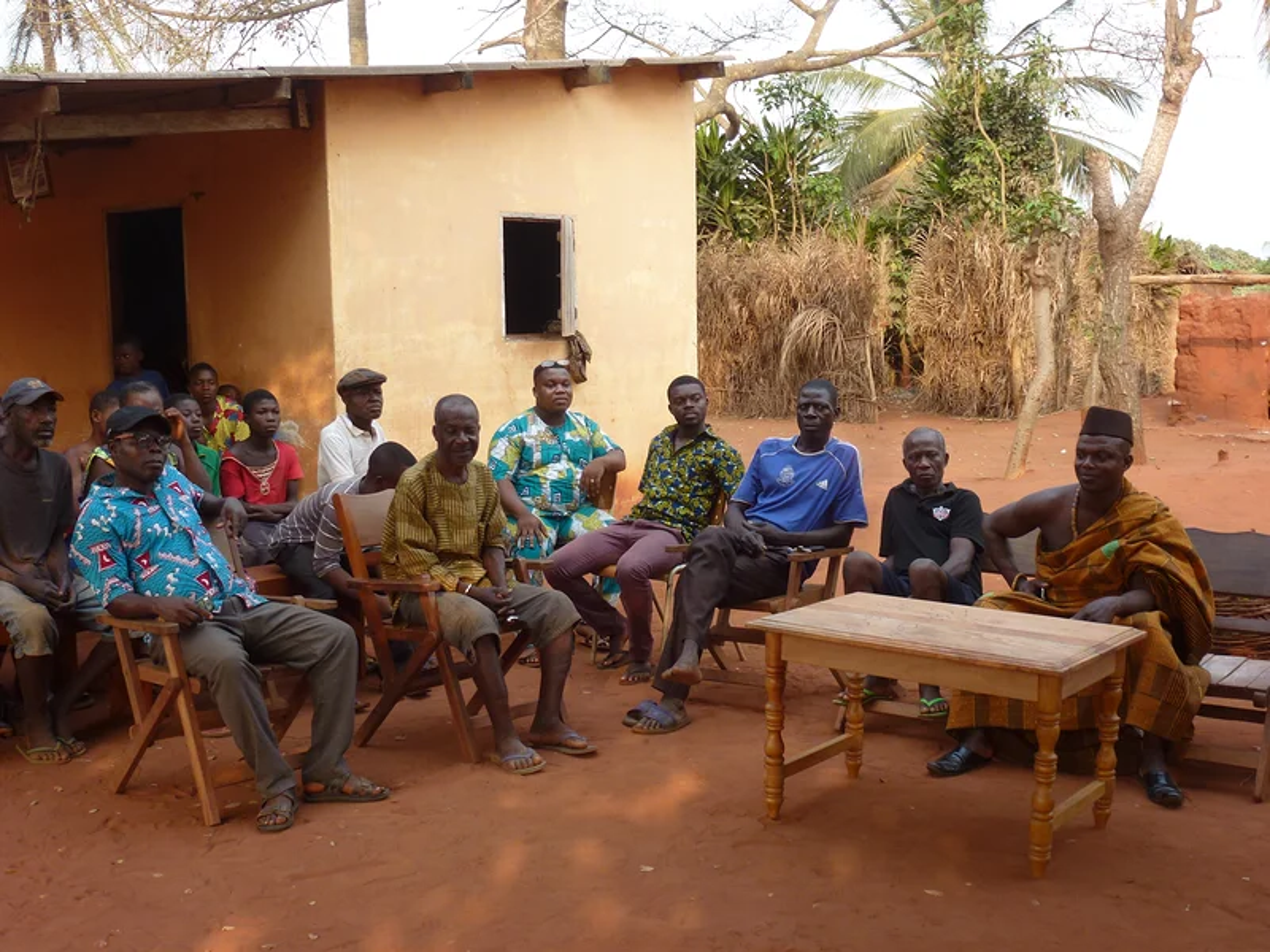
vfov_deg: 35.1
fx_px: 1504
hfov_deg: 45.8
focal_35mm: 41
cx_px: 635
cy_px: 476
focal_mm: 7.4
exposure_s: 1/80
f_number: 3.9
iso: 100
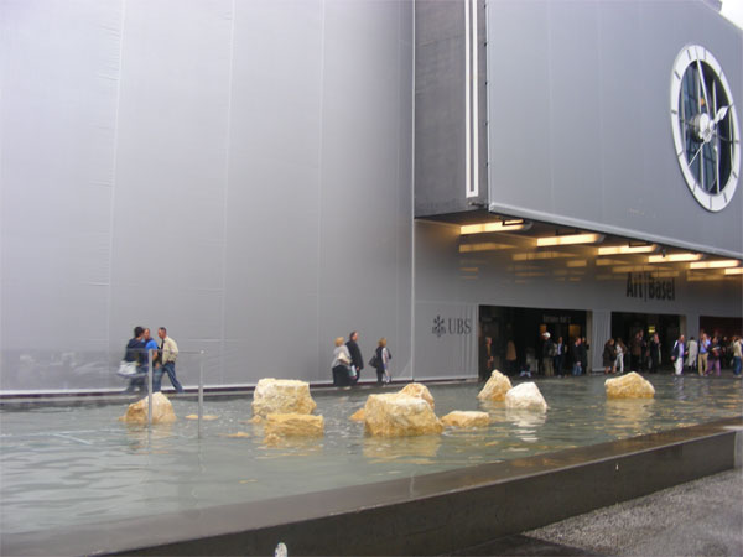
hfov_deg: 49.0
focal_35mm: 38
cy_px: 278
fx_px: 816
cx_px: 372
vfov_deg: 37.7
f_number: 3.5
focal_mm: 6.3
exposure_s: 1/30
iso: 63
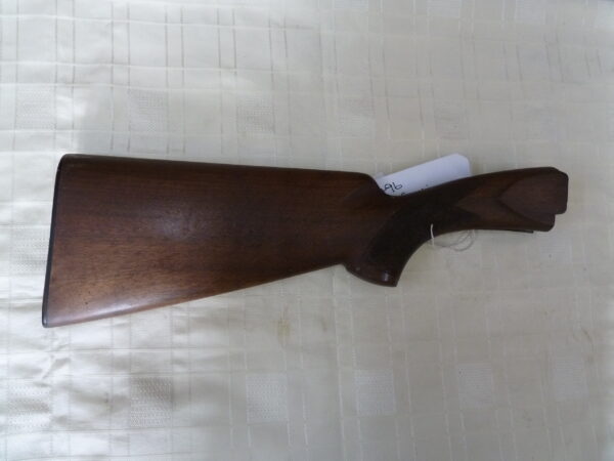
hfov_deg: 69.4
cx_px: 307
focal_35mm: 25
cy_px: 230
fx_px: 443
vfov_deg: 54.9
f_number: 3.3
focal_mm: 4.1
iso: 320
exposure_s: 1/30
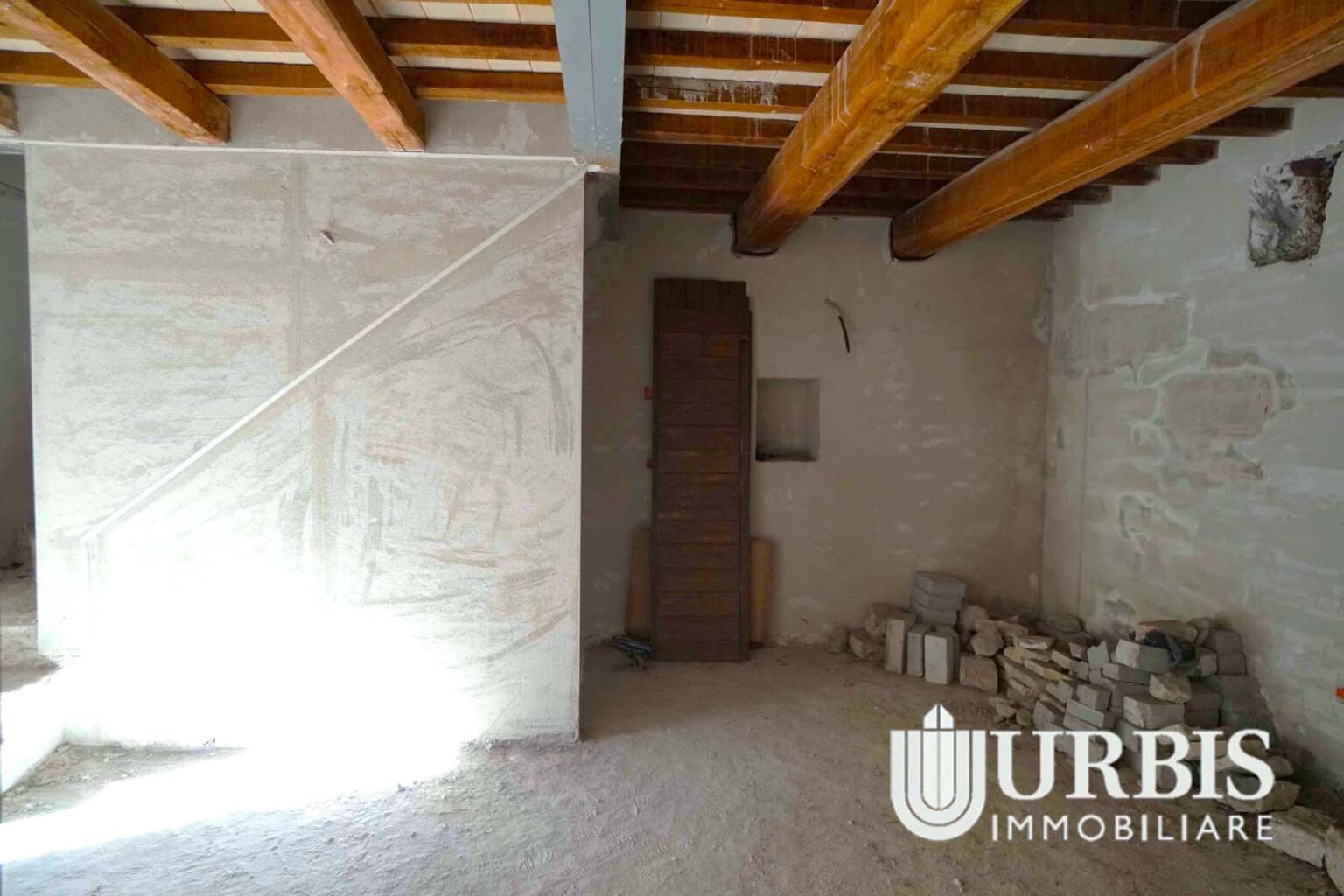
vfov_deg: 67.4
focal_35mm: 18
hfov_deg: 90.0
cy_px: 448
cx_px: 672
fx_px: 672
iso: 1600
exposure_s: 1/160
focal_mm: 12
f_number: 4
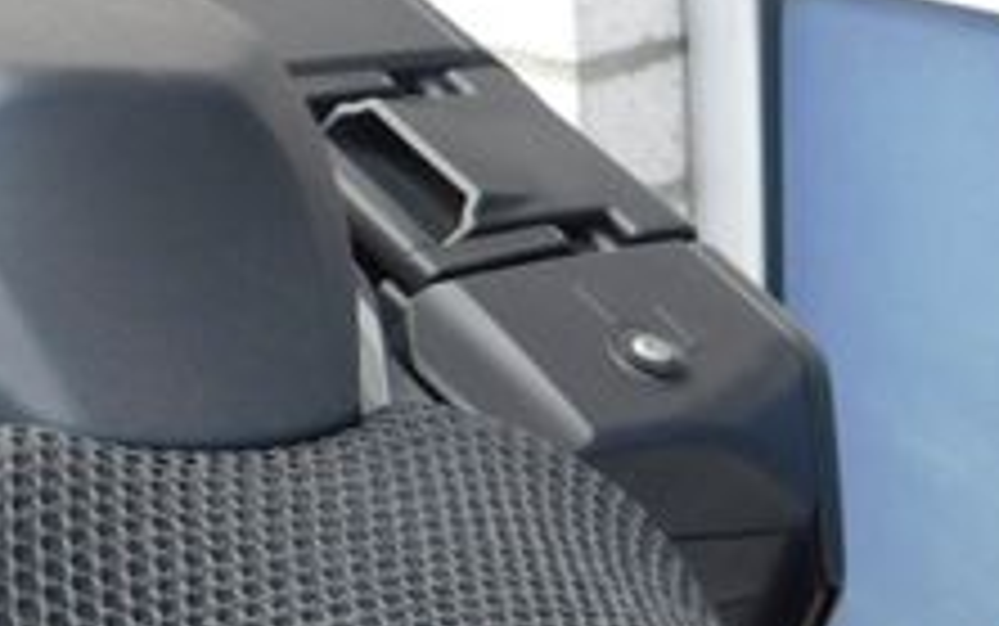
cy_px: 905
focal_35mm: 110
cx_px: 562
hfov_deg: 18.9
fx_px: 2996
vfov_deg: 11.5
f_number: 3.5
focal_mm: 6.3
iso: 125
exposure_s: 1/125
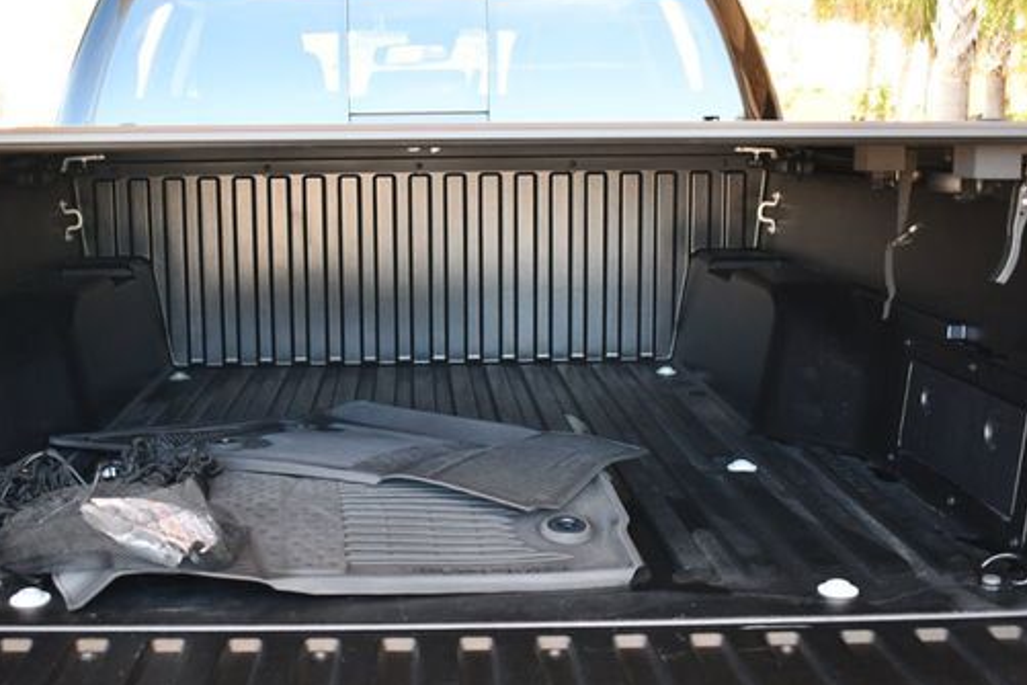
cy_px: 313
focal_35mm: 46
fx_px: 1312
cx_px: 410
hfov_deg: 42.5
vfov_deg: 29.2
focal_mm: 18
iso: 800
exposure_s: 1/200
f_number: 3.5
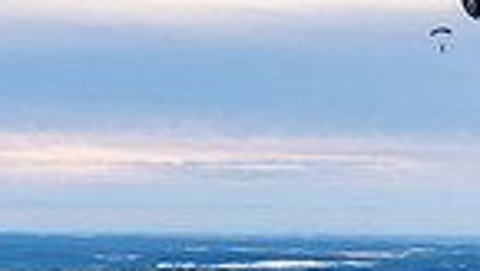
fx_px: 2638
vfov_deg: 5.8
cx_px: 649
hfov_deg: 10.2
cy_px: 454
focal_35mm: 207
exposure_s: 1/2000
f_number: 5
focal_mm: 46
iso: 1000
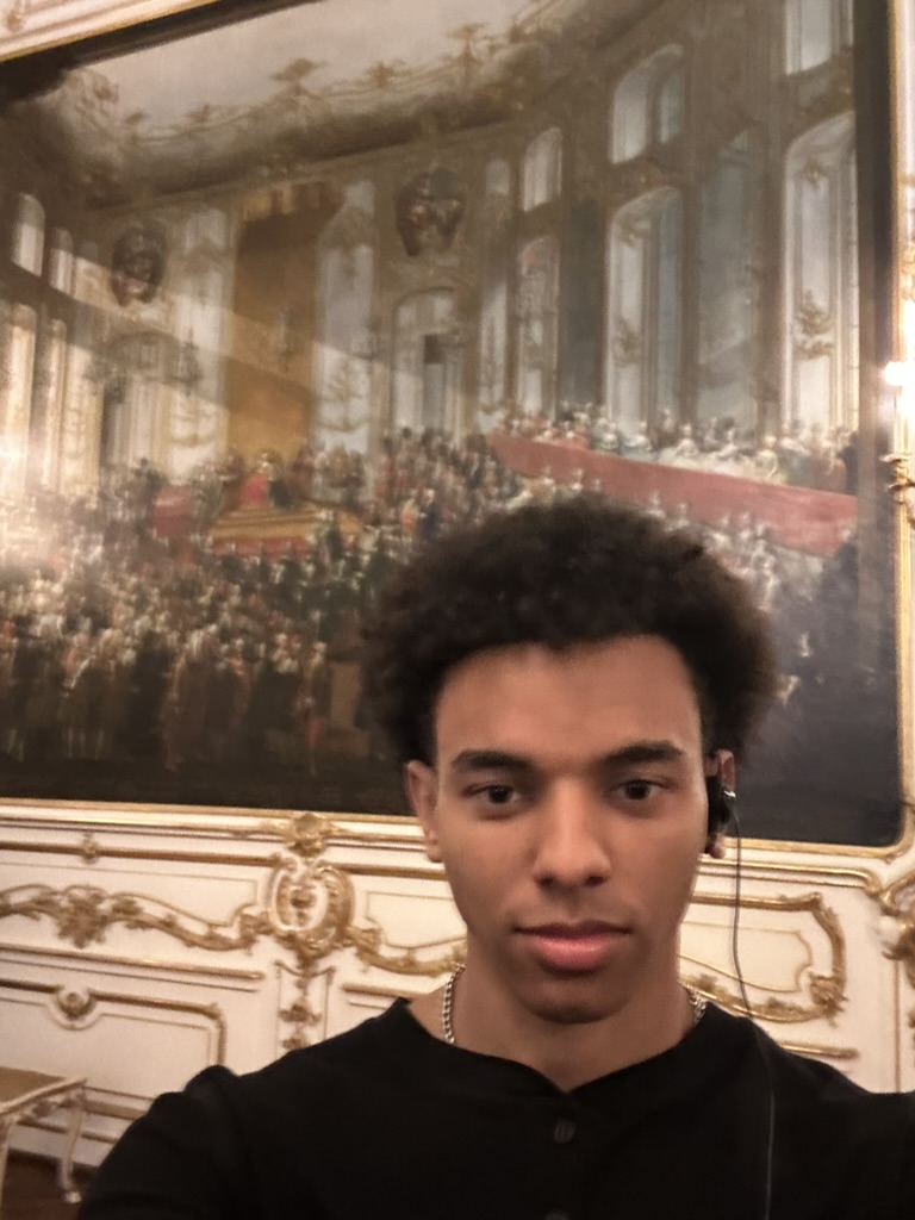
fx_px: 1057
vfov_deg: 60.0
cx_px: 458
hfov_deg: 46.8
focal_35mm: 30
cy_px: 610
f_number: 1.9
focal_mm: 2.69
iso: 800
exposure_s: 1/17
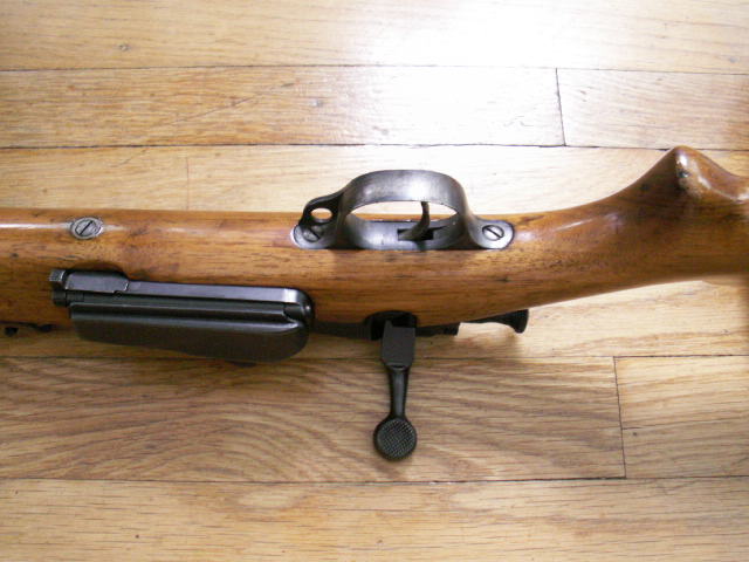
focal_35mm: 35
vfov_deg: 40.7
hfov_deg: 52.6
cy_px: 281
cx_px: 374
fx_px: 757
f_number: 2.8
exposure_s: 1/4
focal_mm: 5.86
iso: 160
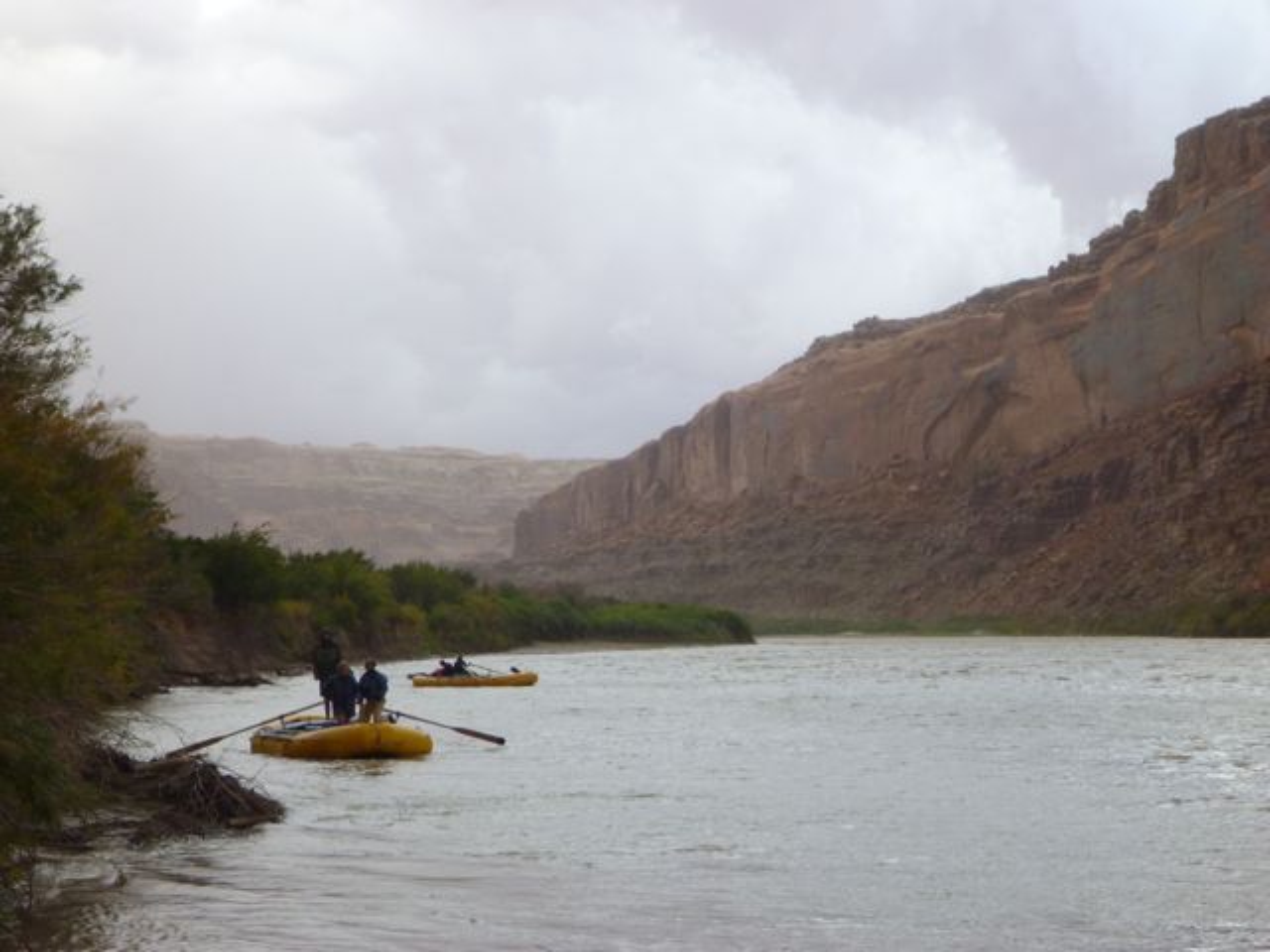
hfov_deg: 27.4
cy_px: 476
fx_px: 2605
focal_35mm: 71
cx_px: 635
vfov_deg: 20.7
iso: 200
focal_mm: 12.6
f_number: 5.4
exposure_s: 1/60
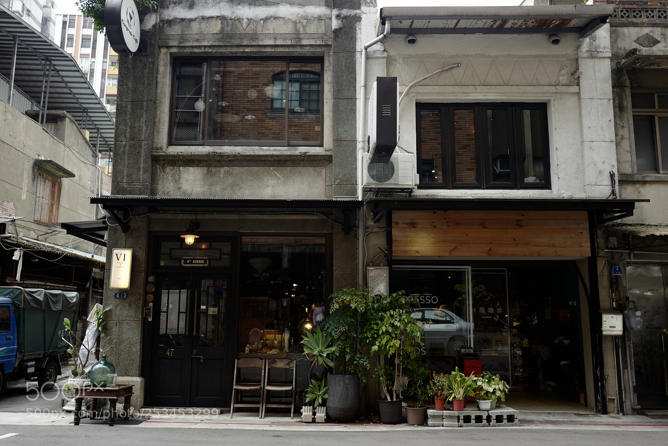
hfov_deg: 65.5
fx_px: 520
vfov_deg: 46.4
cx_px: 334
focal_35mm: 28
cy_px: 223
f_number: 1.7
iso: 100
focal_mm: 28
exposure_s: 1/400
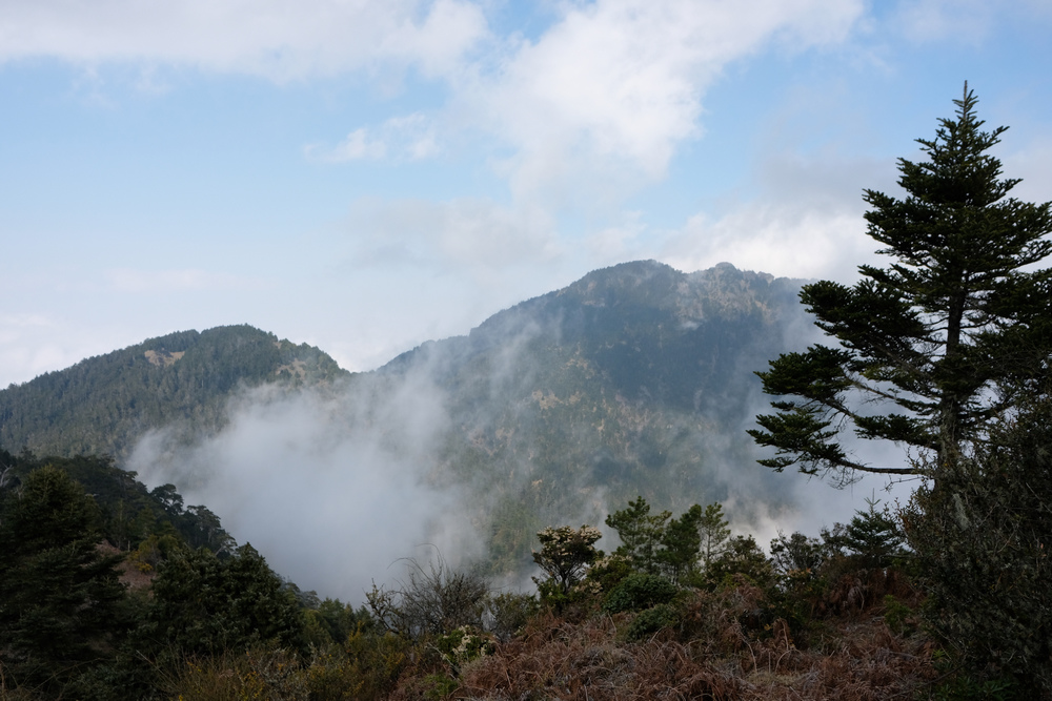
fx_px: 1023
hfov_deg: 54.4
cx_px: 526
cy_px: 350
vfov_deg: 37.9
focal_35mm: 35
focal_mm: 23
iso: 640
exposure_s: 1/2700
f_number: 5.6
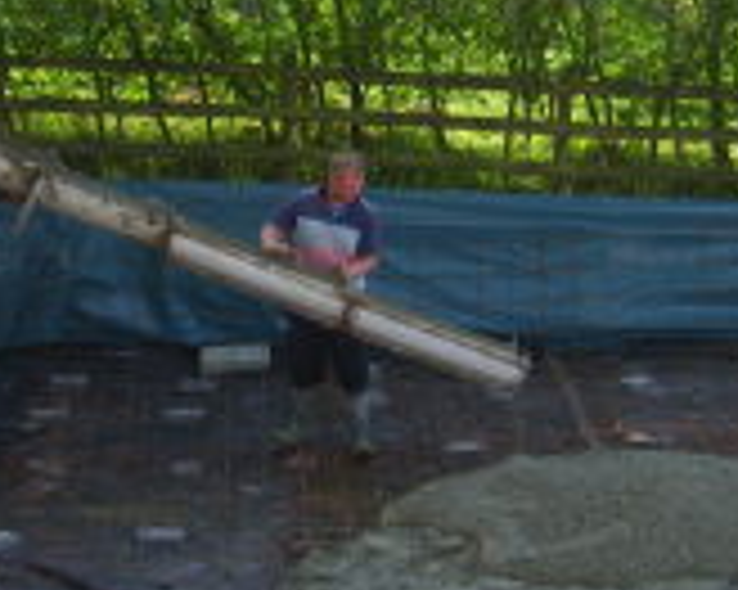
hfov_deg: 16.5
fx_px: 2532
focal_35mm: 116
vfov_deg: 13.3
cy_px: 383
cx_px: 189
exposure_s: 1/125
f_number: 2.8
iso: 50
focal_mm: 7.8
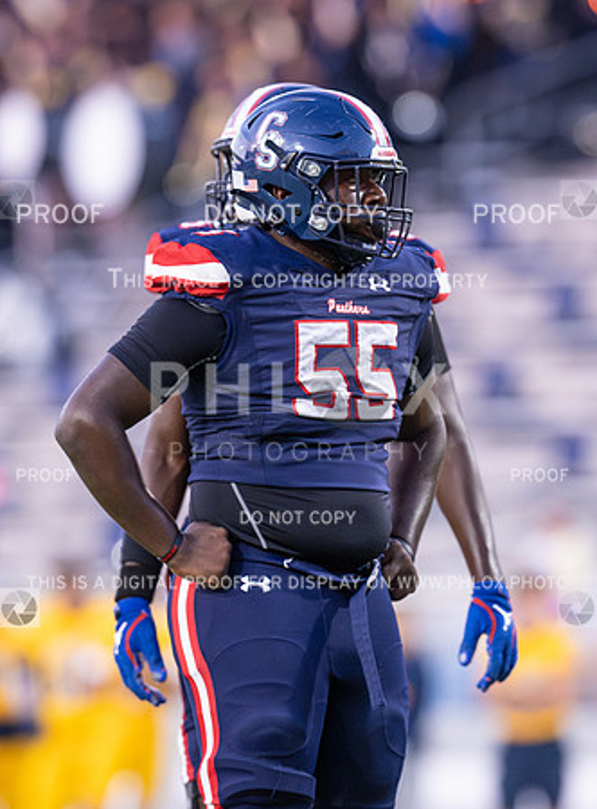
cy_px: 345
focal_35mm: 667
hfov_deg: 2.2
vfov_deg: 3.0
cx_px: 308
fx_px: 15495
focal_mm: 400
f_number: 4
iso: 4000
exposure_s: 1/1000
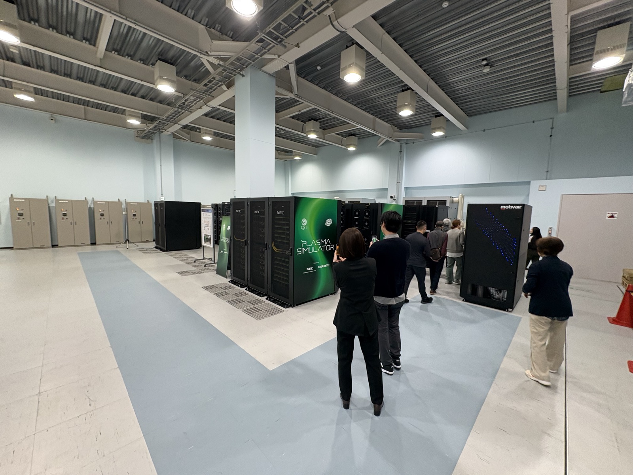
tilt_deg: -5.4
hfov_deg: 102.1
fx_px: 256
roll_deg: -0.6
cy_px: 238
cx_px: 316
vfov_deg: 85.7
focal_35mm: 14
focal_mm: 2.22
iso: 200
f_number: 2.2
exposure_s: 1/100
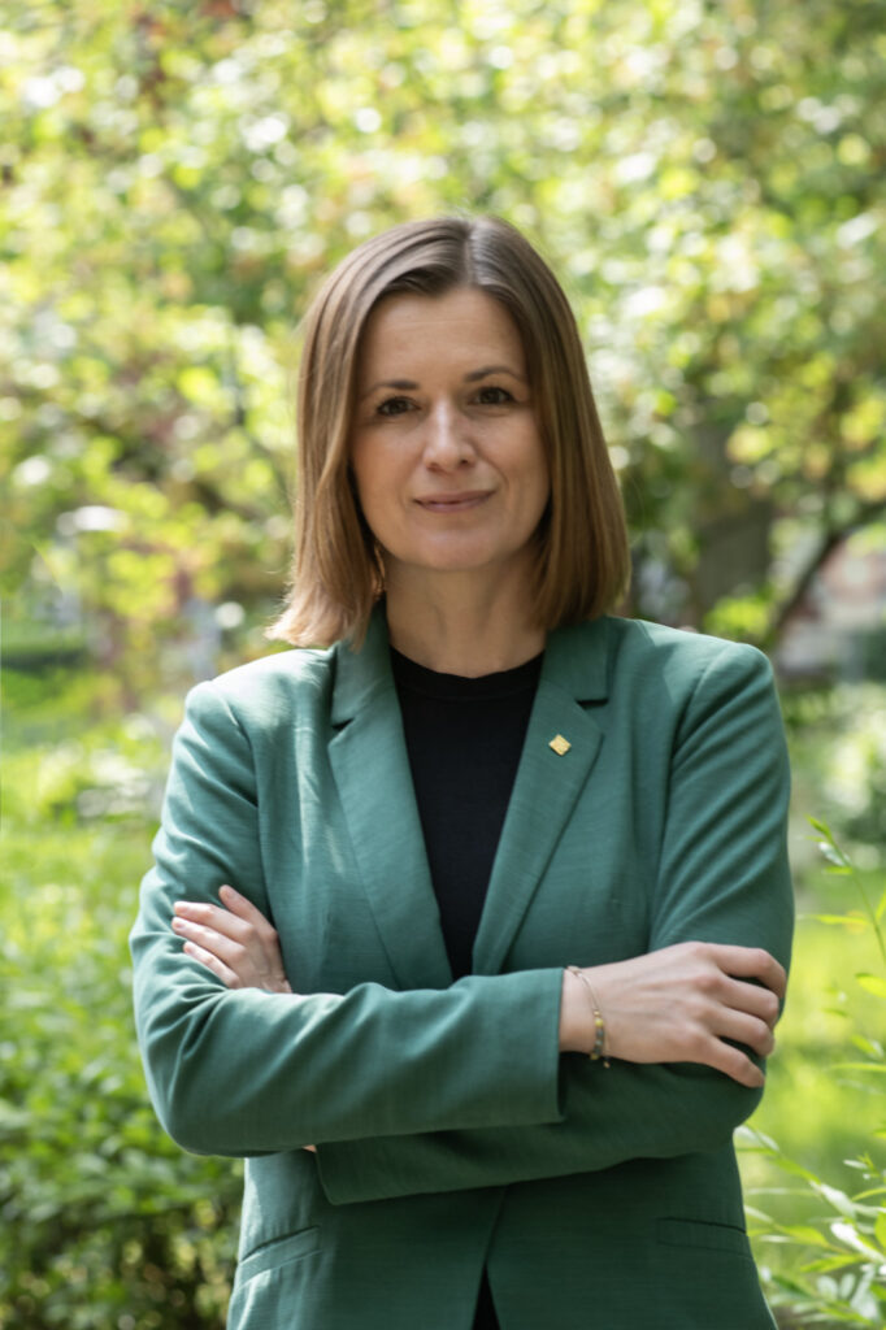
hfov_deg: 13.7
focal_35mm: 100
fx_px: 3694
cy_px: 665
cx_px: 443
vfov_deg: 20.4
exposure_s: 1/160
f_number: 6.3
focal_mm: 100
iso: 400
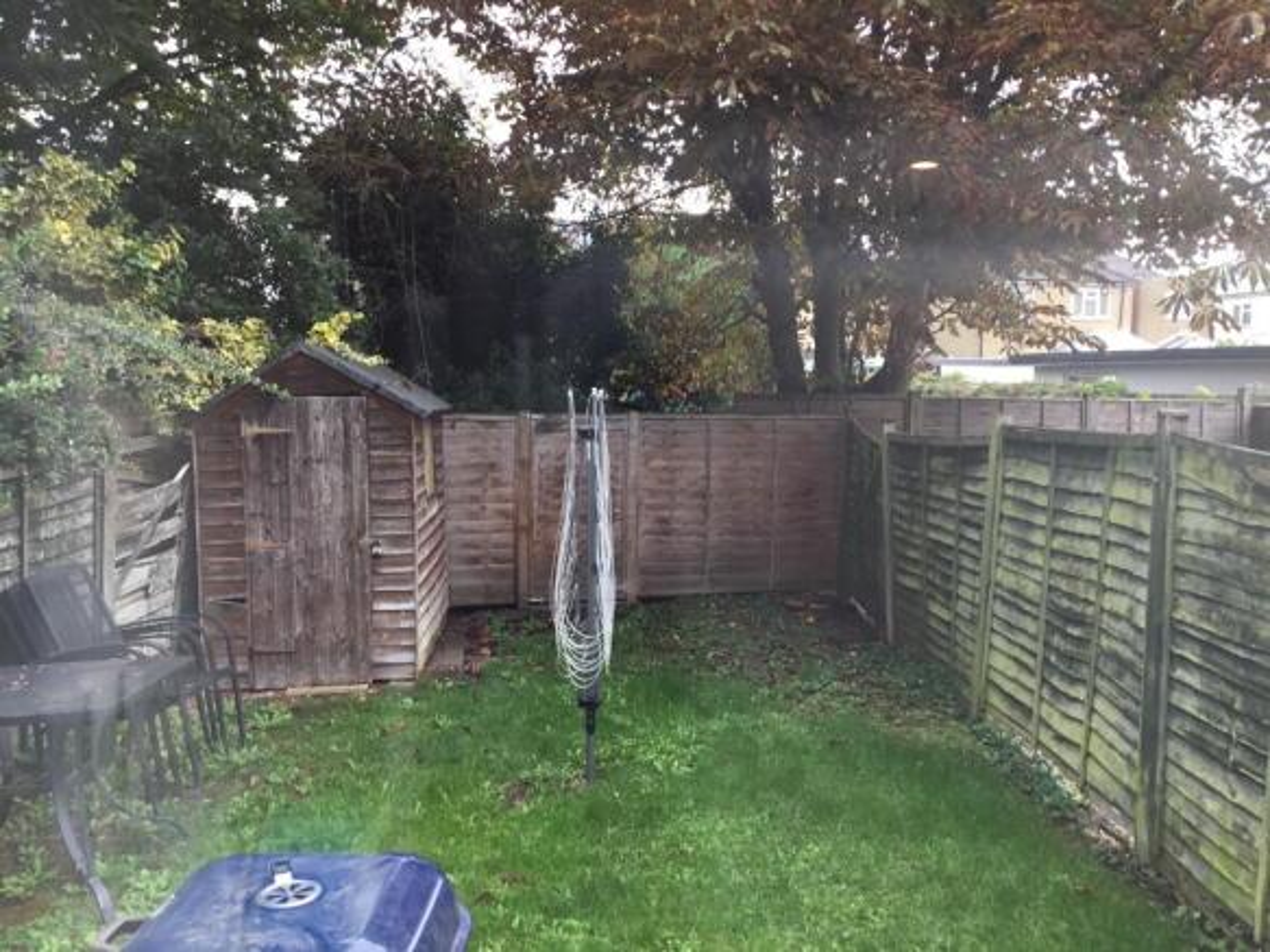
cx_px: 635
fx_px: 1137
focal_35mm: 31
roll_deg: -0.2
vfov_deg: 45.4
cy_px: 476
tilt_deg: -5.3
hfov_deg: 58.4
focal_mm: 3.3
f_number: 2.4
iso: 25
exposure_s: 1/50
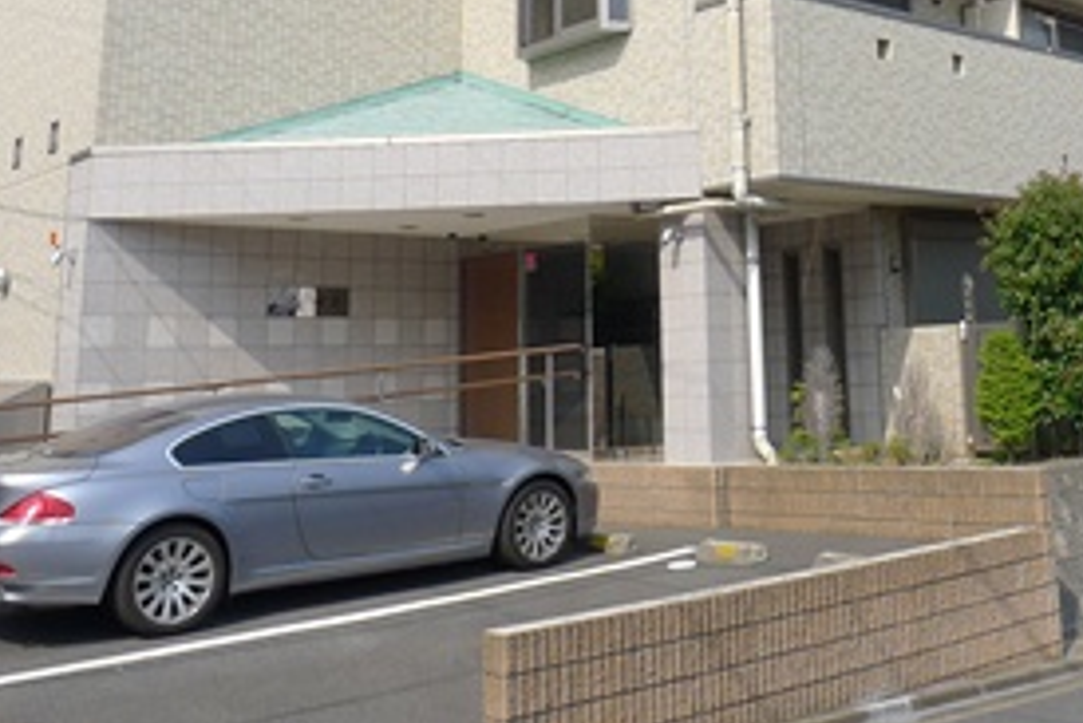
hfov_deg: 34.8
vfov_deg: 23.2
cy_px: -10
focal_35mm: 56
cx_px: 818
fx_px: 1685
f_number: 4
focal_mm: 5.1
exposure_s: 1/500
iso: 80
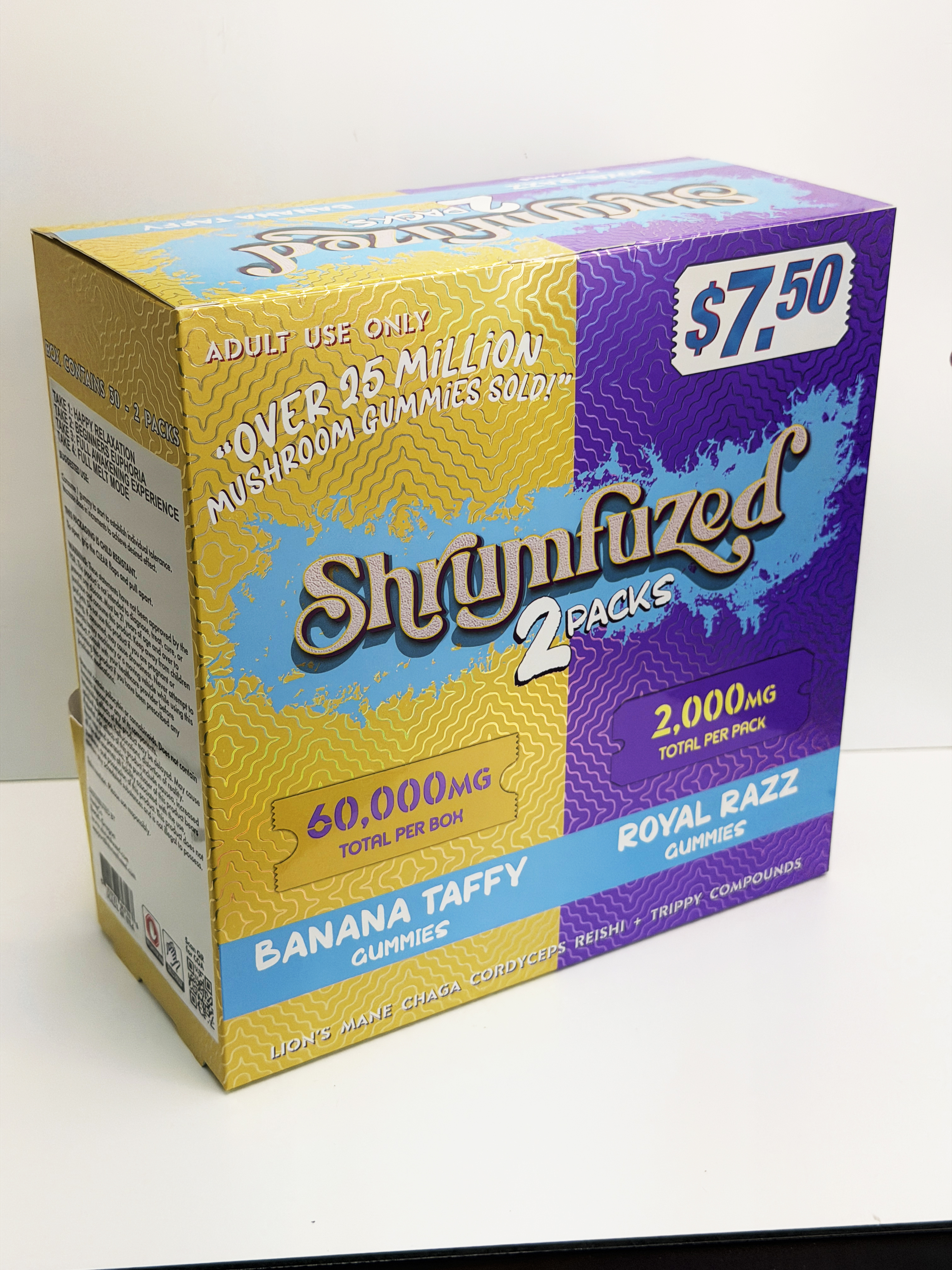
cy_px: 635
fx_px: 1760
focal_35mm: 48
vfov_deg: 39.7
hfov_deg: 30.3
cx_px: 476
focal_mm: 6.76
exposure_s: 1/409
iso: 64
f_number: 1.78
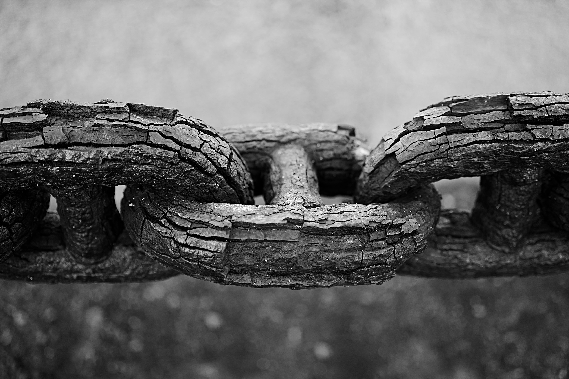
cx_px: 284
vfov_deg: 37.9
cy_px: 190
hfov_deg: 54.4
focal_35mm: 35
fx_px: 553
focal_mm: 35
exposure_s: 1/100
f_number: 2.8
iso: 100
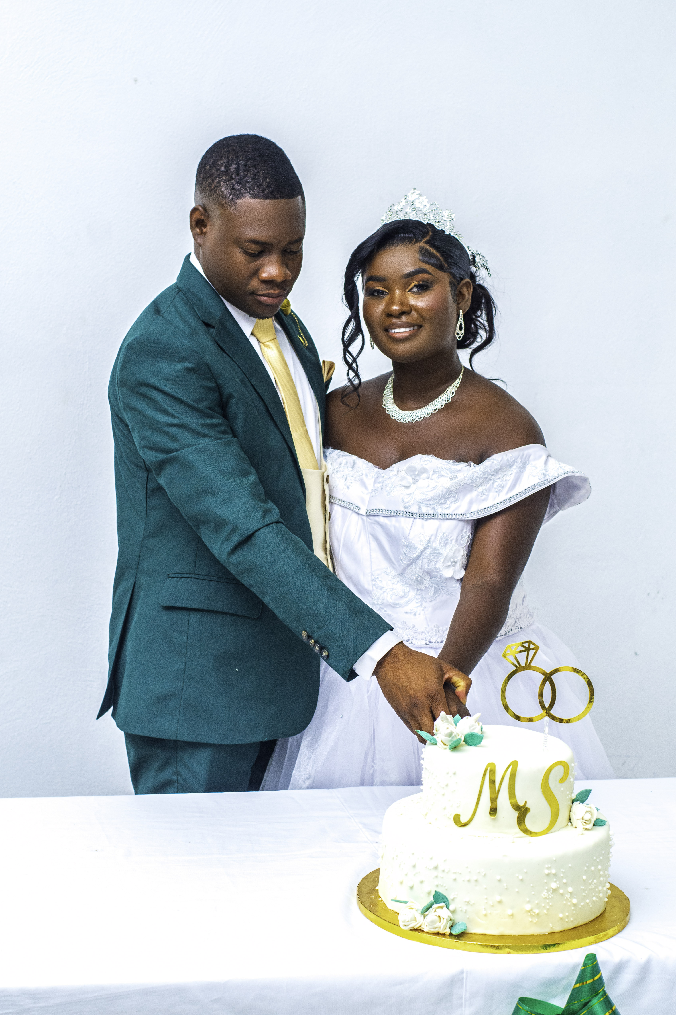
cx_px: 338
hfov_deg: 18.2
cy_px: 508
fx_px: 2112
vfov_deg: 27.0
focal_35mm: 75
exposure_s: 1/160
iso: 800
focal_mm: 50
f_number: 4.5
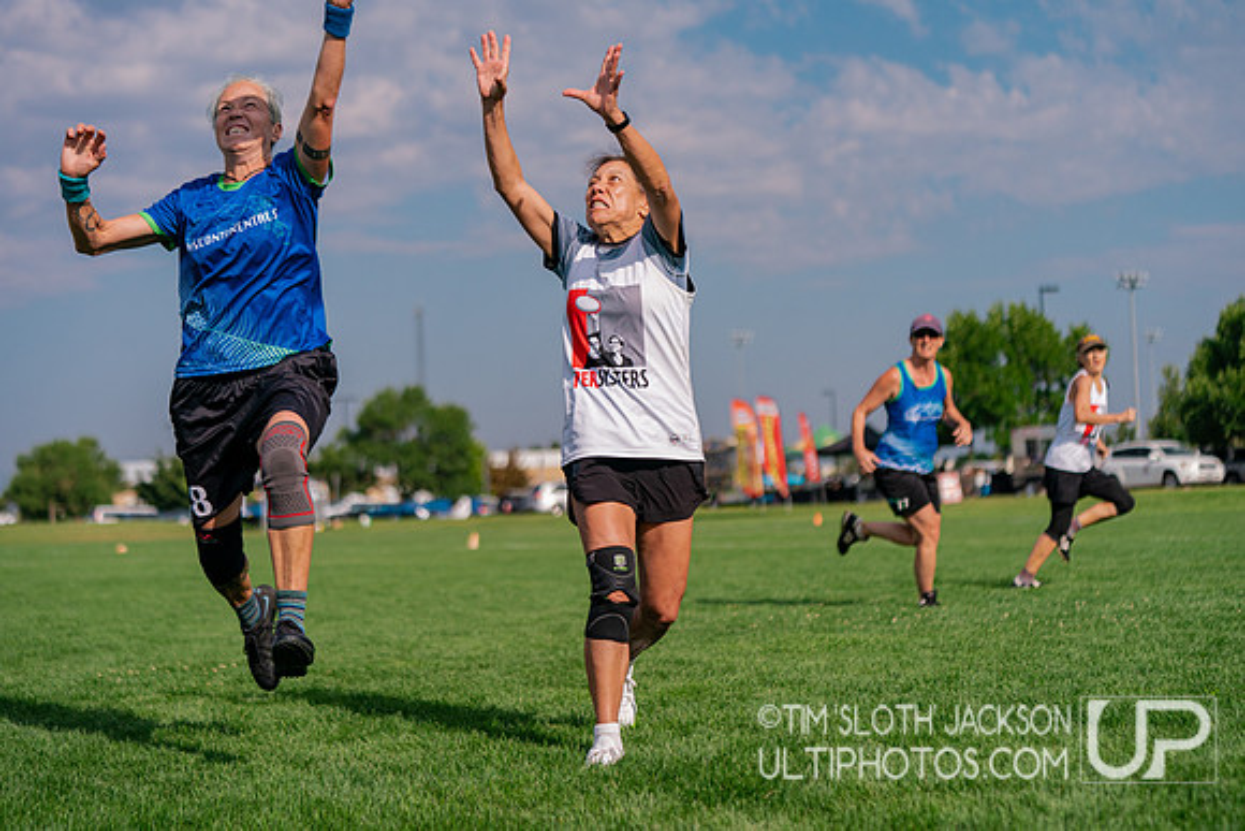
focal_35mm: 73
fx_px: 2525
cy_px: 416
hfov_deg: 27.7
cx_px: 622
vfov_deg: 18.7
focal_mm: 73
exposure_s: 1/10000
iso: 500
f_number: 2.8
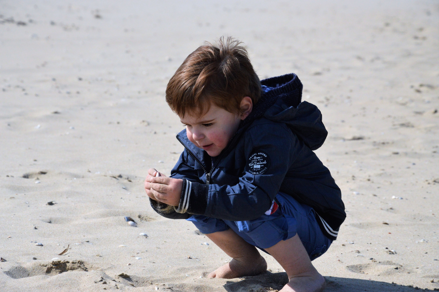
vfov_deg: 8.7
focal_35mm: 158
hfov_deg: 13.1
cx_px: 220
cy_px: 146
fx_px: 1919
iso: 800
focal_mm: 105
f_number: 9
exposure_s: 1/4000
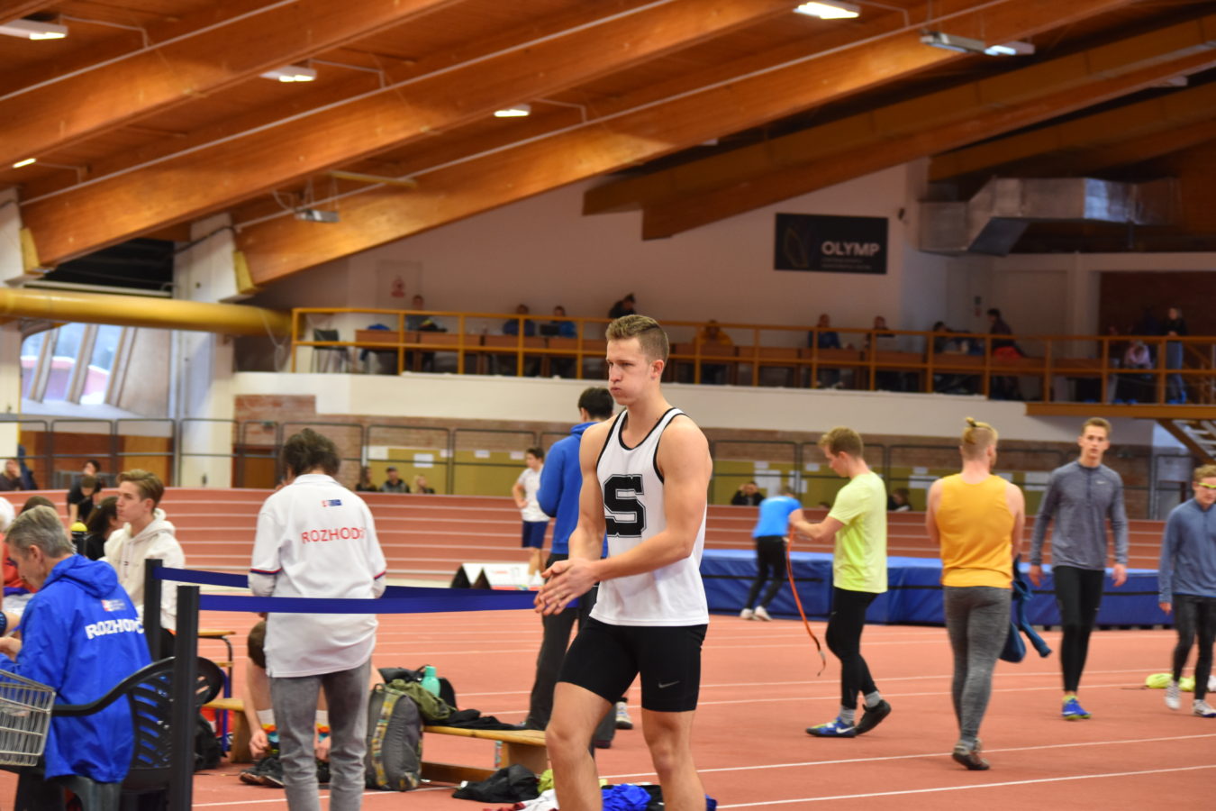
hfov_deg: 19.5
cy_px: 406
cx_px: 608
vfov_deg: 13.0
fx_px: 3546
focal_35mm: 105
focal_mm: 70
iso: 1000
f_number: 4.2
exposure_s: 1/60
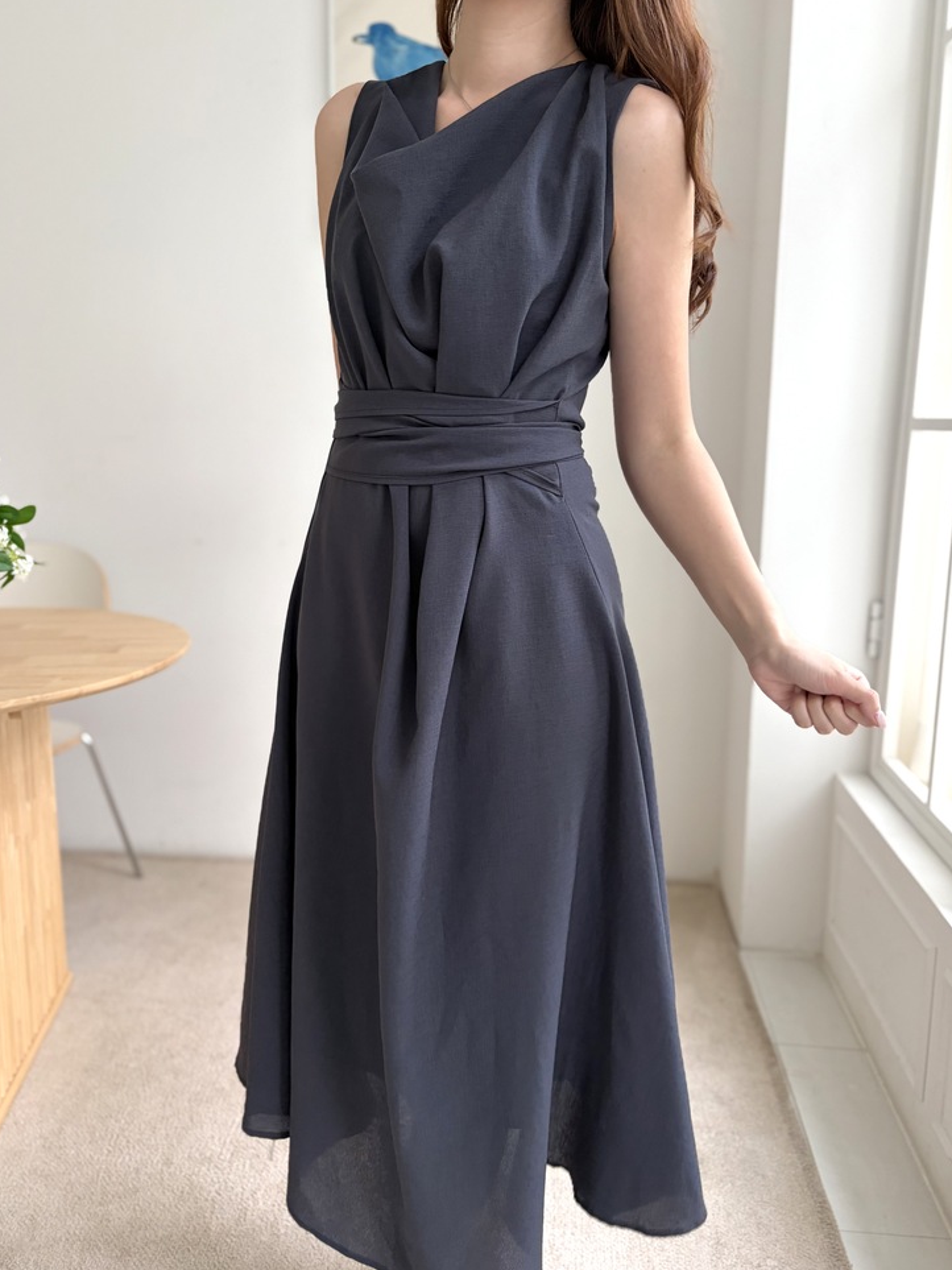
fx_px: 990
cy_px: 644
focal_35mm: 27
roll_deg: -0.6
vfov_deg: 65.3
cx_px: 468
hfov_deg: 51.3
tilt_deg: -10.1
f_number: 1.6
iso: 200
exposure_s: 1/60
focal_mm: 5.96
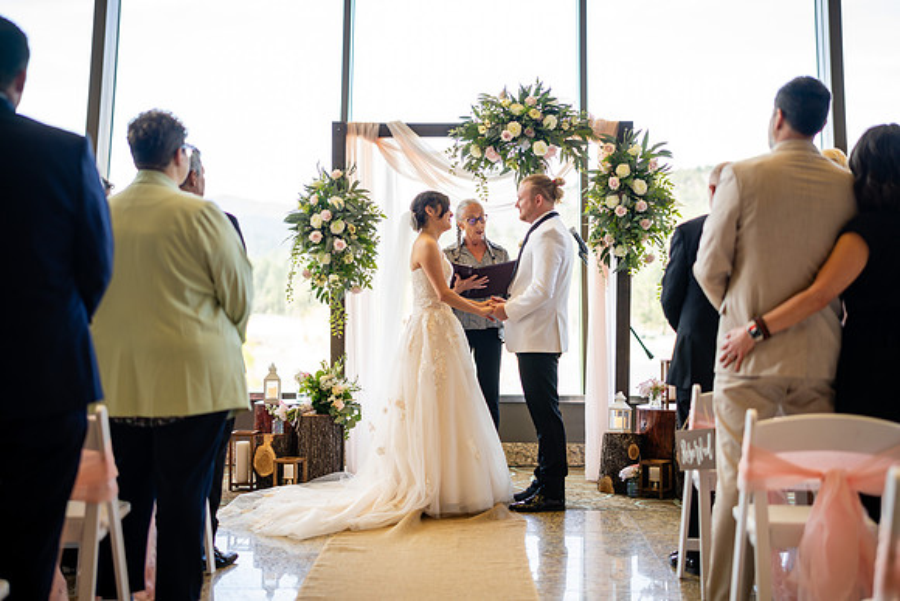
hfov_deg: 39.2
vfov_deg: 26.7
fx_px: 1263
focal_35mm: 51
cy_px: 300
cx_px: 450
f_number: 1.4
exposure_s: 1/200
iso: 125
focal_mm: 50
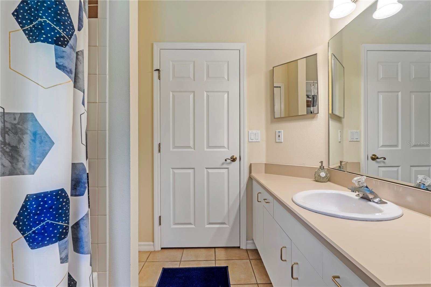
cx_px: 216
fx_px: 197
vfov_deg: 72.0
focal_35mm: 16
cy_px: 144
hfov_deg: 95.0
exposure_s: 1/160
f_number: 9
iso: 250
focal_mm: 11
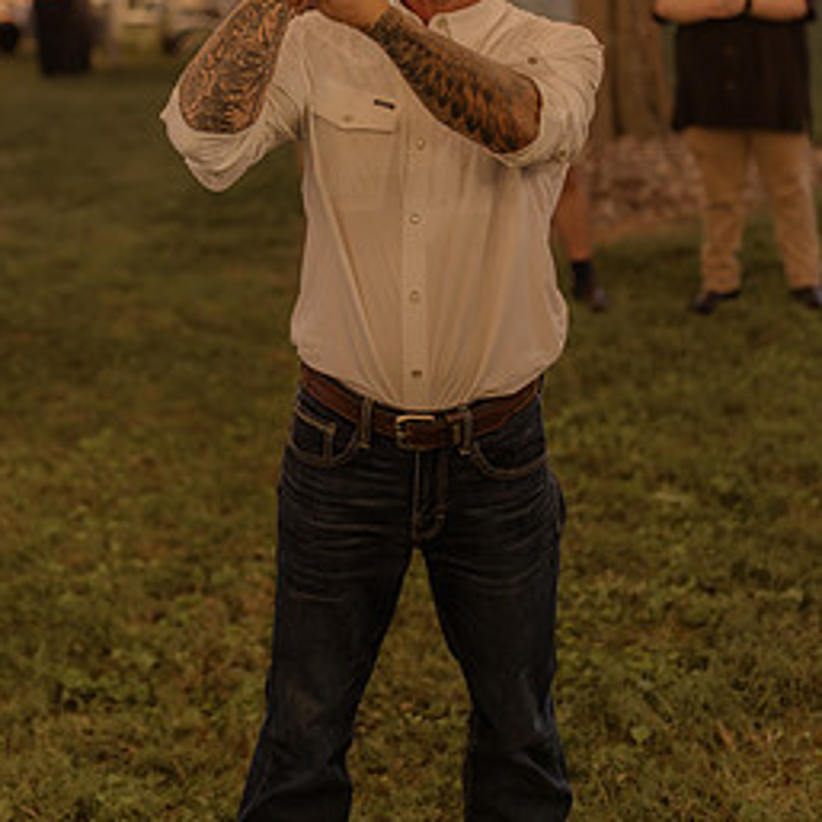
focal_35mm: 52
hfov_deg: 32.8
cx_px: 419
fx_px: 1397
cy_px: 144
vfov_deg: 31.8
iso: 1000
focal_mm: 35
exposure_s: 1/125
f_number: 1.4
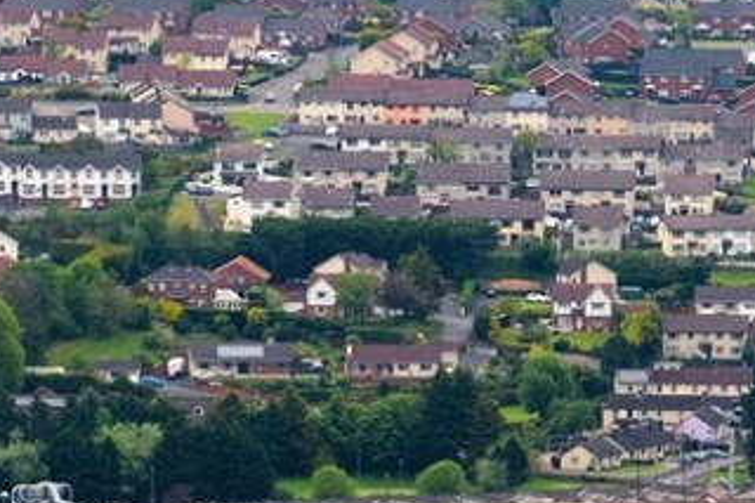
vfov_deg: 1.6
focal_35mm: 861
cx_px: 344
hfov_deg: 2.4
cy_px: 354
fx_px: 18047
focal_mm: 203.7
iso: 800
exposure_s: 1/750
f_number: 5.6
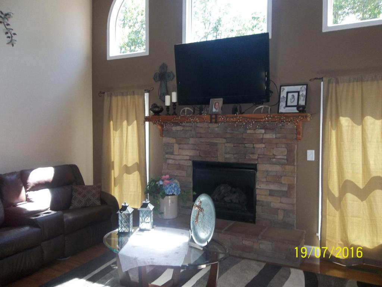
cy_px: 144
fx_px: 298
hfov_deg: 65.3
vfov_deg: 51.4
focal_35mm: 27
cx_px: 191
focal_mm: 4.9
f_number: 3.5
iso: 160
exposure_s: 1/50
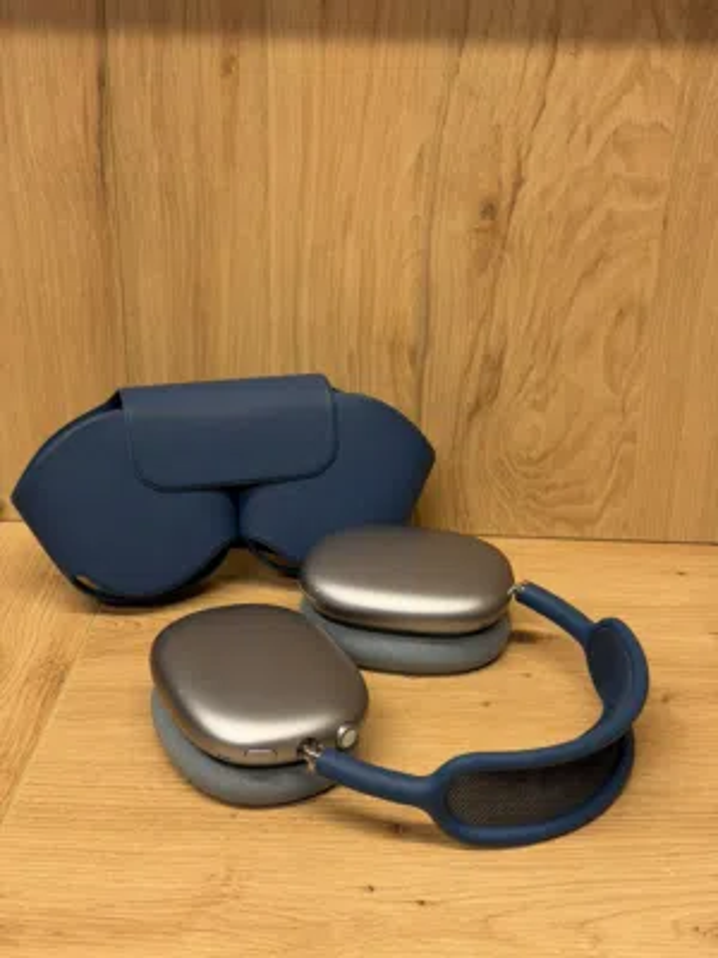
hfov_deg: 30.3
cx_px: 359
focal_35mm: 48
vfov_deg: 39.7
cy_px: 479
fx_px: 1327
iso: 160
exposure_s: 1/50
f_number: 1.78
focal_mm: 6.76
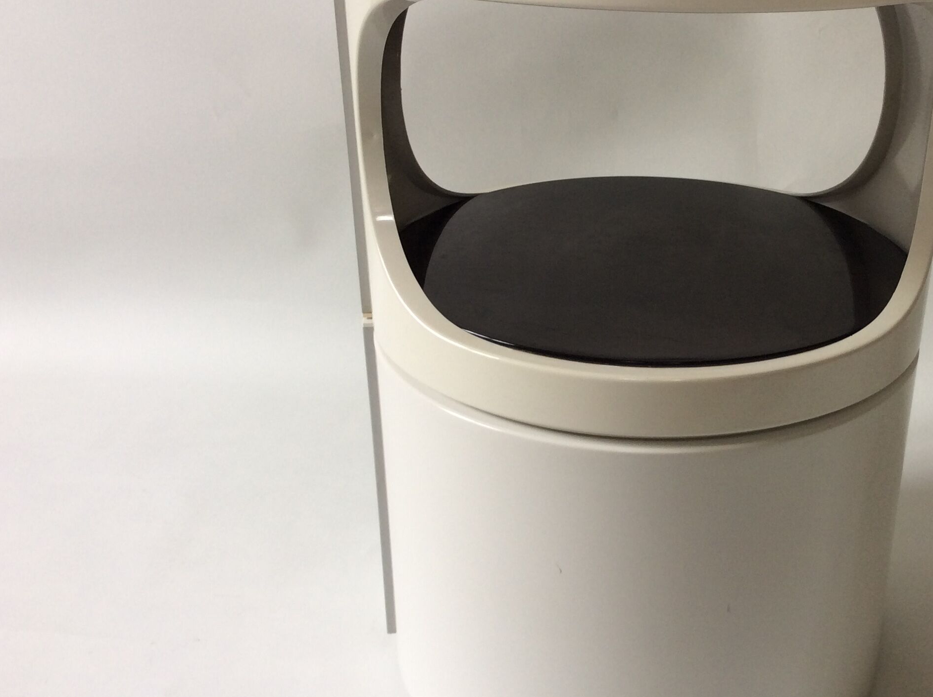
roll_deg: -0.5
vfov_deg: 32.8
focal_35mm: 44
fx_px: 1184
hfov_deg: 42.3
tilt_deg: -27.4
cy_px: 344
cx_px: 633
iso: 32
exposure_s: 1/50
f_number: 2.4
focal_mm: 3.3
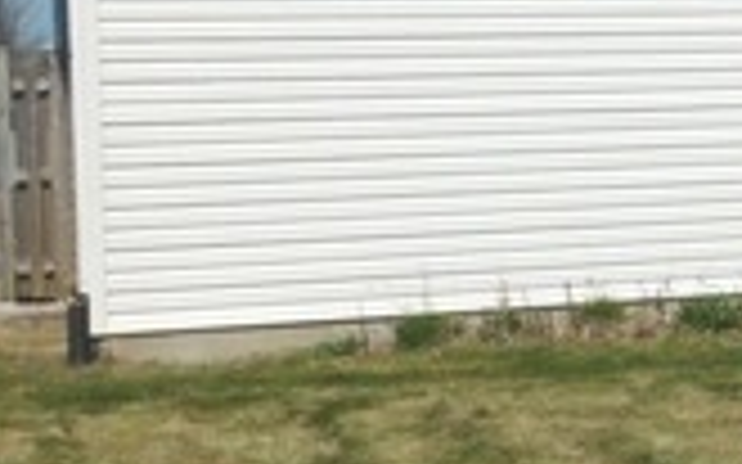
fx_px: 2486
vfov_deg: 10.6
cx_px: 1304
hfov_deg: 14.9
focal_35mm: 123
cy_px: 95
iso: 125
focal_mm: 5.3
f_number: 6.4
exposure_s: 1/1250
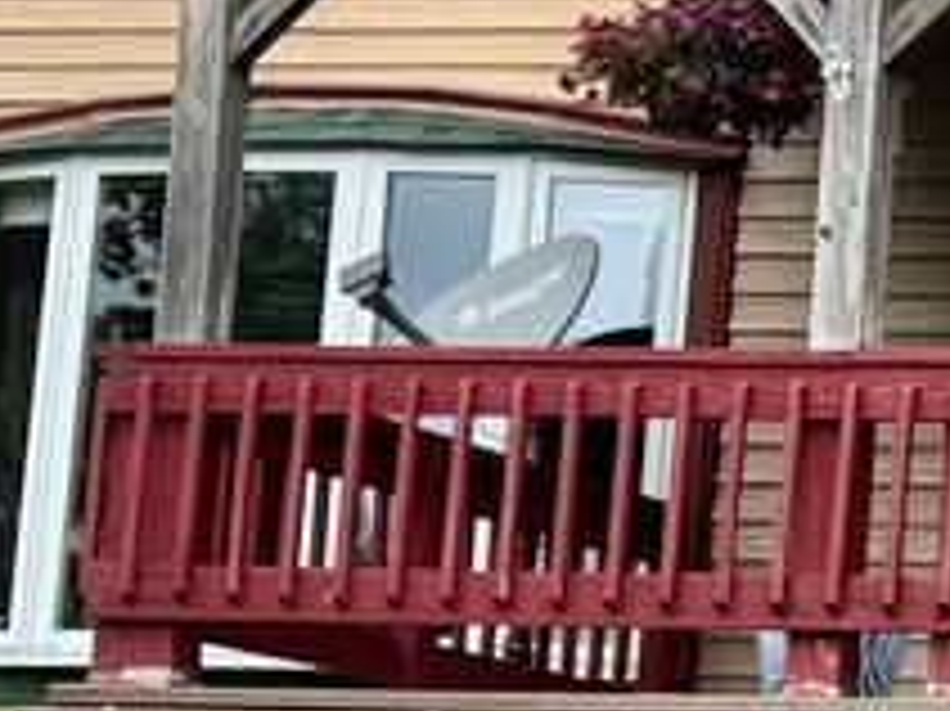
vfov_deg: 8.6
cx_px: 2395
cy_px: 614
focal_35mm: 171
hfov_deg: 9.9
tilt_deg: +7.4
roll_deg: -2.1
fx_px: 4690
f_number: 1.78
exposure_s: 1/2710
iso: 80
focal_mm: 6.76
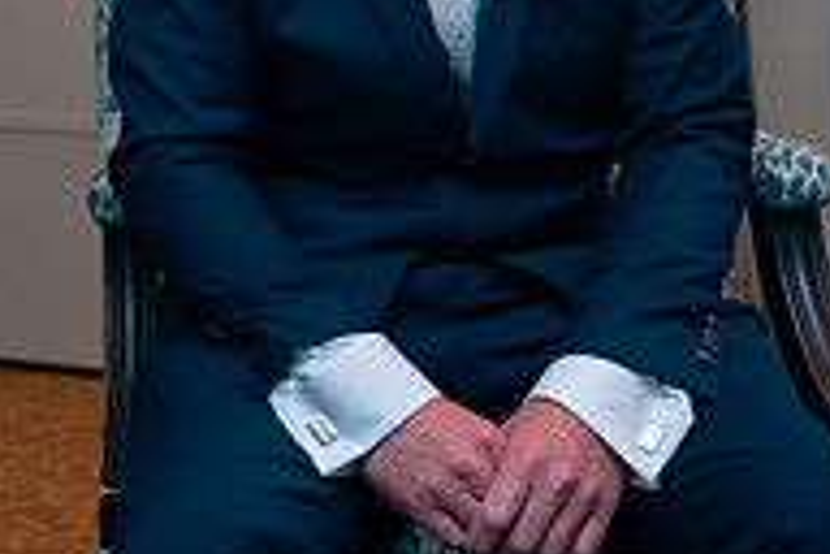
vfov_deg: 10.1
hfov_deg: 15.1
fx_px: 3066
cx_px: 0
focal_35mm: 133
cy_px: -175
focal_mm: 44
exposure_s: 1/160
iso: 640
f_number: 3.5
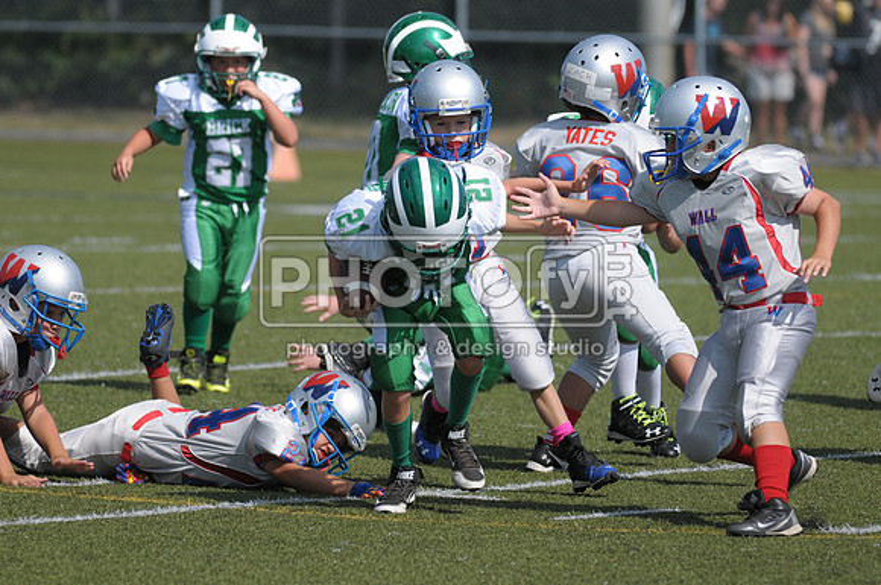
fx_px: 7331
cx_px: 440
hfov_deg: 6.9
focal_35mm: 300
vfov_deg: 4.6
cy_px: 292
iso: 640
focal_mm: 200
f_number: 4
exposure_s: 1/6400
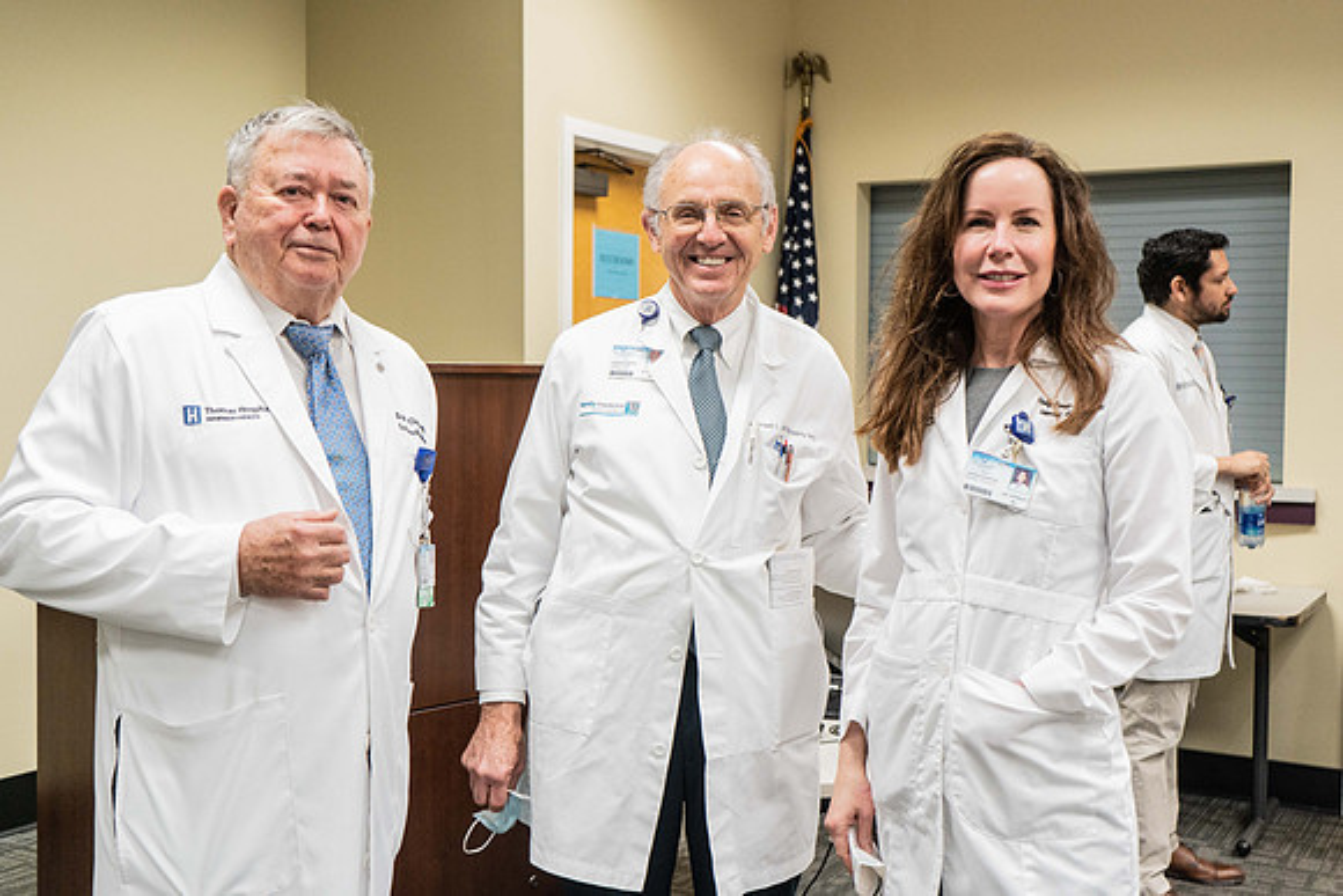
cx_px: 672
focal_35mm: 40
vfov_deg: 33.4
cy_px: 448
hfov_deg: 48.4
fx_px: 1493
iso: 1250
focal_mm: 40
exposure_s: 1/160
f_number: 4
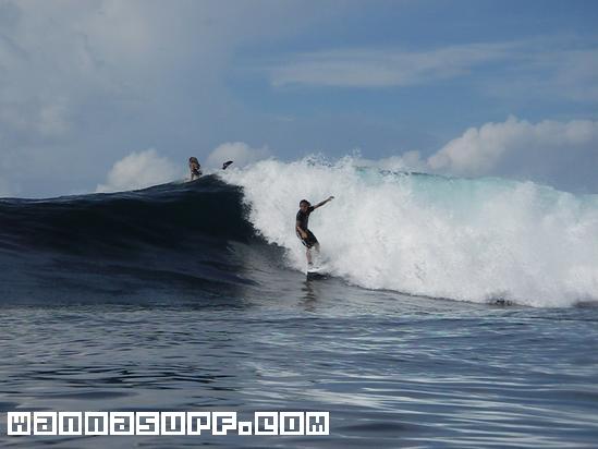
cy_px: 224
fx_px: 1970
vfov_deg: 13.0
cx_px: 299
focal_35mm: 114
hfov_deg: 17.3
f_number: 8
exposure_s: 1/320
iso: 50
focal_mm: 18.9
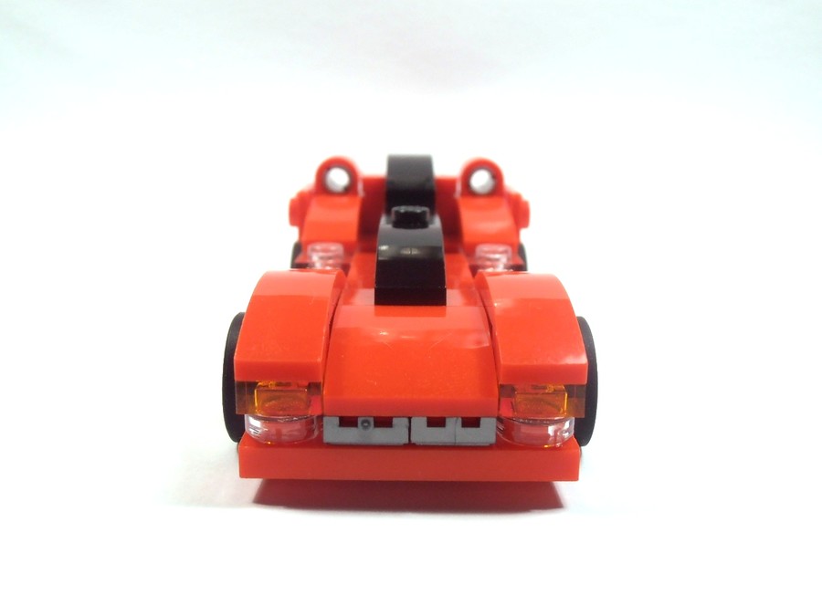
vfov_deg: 38.7
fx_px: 879
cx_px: 411
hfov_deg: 50.1
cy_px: 308
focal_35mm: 37
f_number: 3.9
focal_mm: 6.61
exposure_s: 1/50
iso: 80
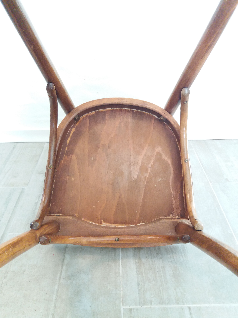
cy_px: 159
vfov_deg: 63.4
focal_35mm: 28
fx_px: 257
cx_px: 119
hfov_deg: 49.7
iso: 200
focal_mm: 3.7
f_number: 1.9
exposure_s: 1/20
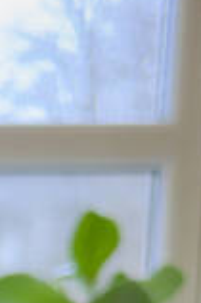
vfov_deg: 7.1
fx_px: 2123
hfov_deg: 4.8
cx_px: -660
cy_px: 984
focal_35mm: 253
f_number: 1.8
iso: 125
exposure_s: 1/100
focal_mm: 6.8
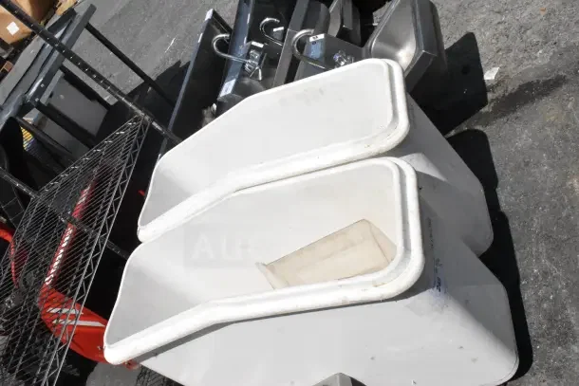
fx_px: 603
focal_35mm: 38
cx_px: 290
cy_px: 193
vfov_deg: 35.5
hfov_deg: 51.3
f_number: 25
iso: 5600
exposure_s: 1/4000
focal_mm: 25
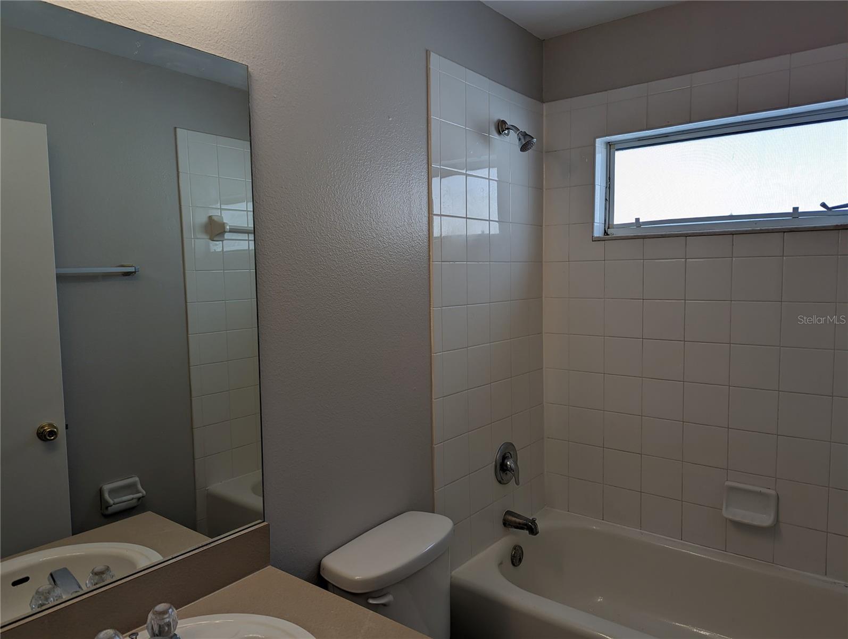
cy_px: 320
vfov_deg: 56.9
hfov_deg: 71.5
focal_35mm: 24
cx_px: 424
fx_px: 589
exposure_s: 1/120
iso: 27
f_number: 1.85
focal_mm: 6.81
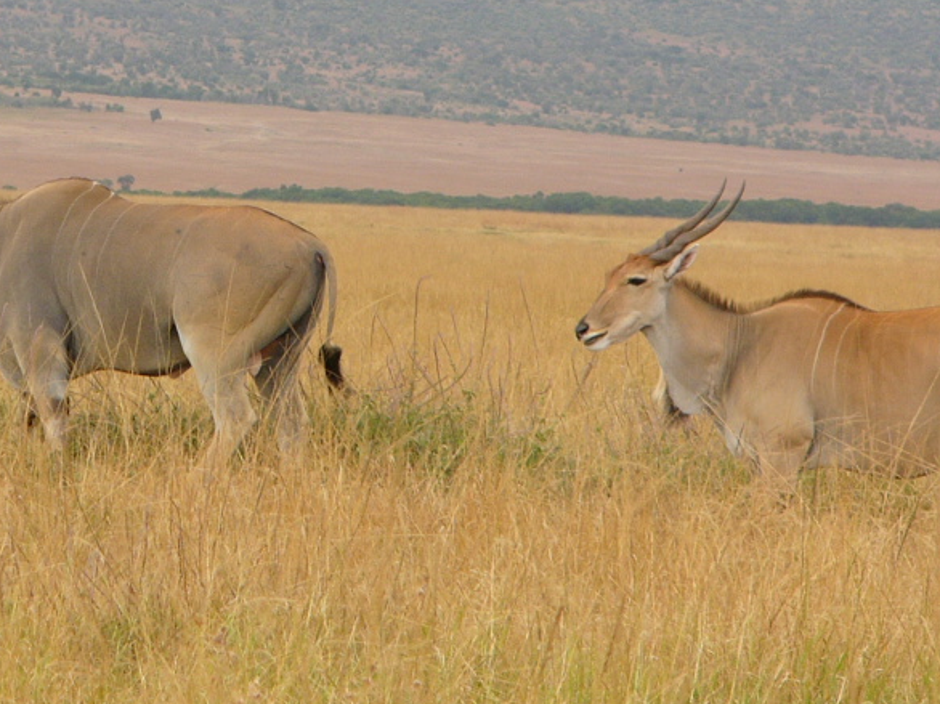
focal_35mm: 424
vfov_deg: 3.5
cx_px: 156
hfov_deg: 4.7
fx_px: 11509
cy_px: 109
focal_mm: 32.3
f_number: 4
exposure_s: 1/160
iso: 50
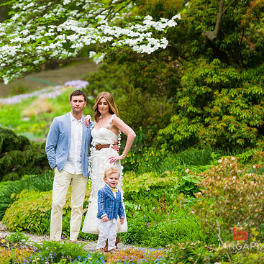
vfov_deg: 7.7
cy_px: 127
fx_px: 1967
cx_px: 76
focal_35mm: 228
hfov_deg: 7.7
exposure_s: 1/640
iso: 200
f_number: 3.5
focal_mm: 170
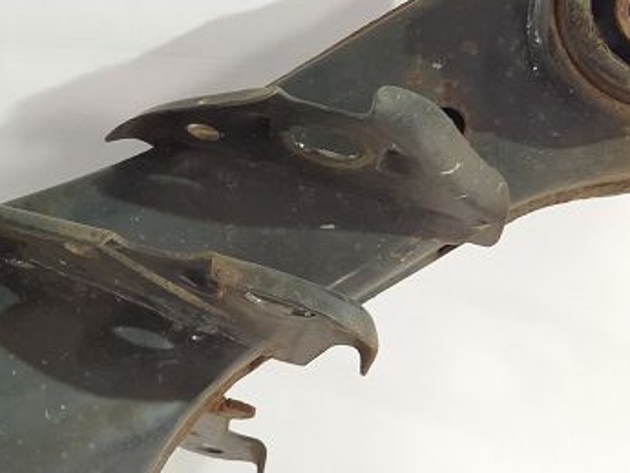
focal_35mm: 94
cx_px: -31
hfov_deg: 20.1
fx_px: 1711
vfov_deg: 15.7
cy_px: 278
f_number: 1.79
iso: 306
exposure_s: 1/50
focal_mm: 4.71
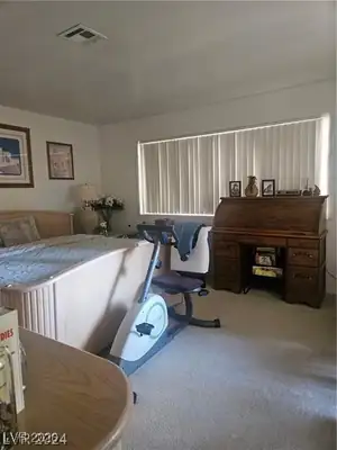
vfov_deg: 73.9
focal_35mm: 23
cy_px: 225
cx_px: 168
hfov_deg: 58.9
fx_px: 299
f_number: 1.8
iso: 640
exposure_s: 1/40
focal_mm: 5.4
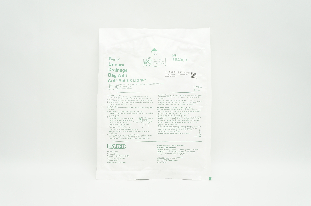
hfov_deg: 57.3
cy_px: 103
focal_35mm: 33
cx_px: 156
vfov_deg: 39.9
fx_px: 285
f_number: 6.3
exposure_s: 1/50
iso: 400
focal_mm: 22
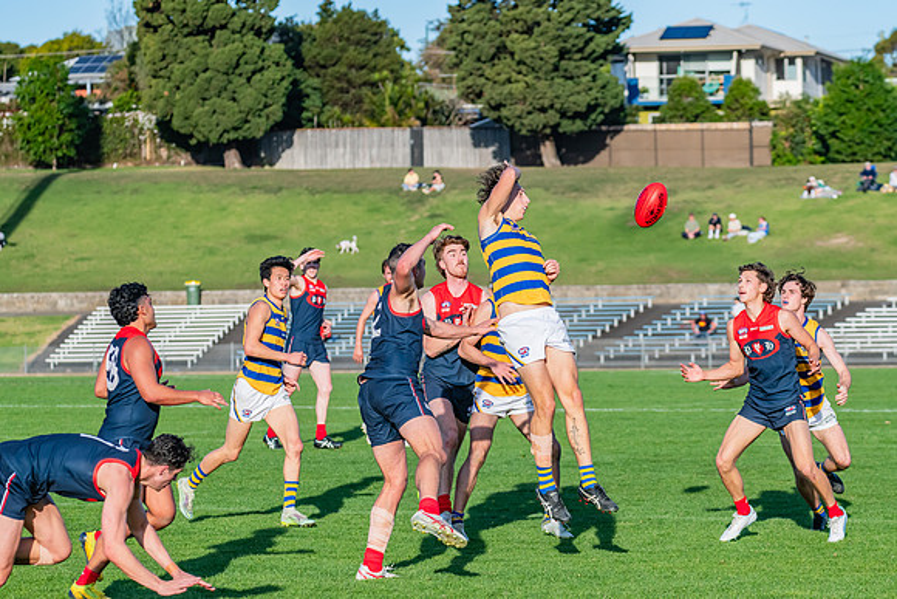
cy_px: 300
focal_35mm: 170
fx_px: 4237
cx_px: 448
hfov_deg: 12.1
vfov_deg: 8.1
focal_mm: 170
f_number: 8
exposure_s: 1/1600
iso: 800
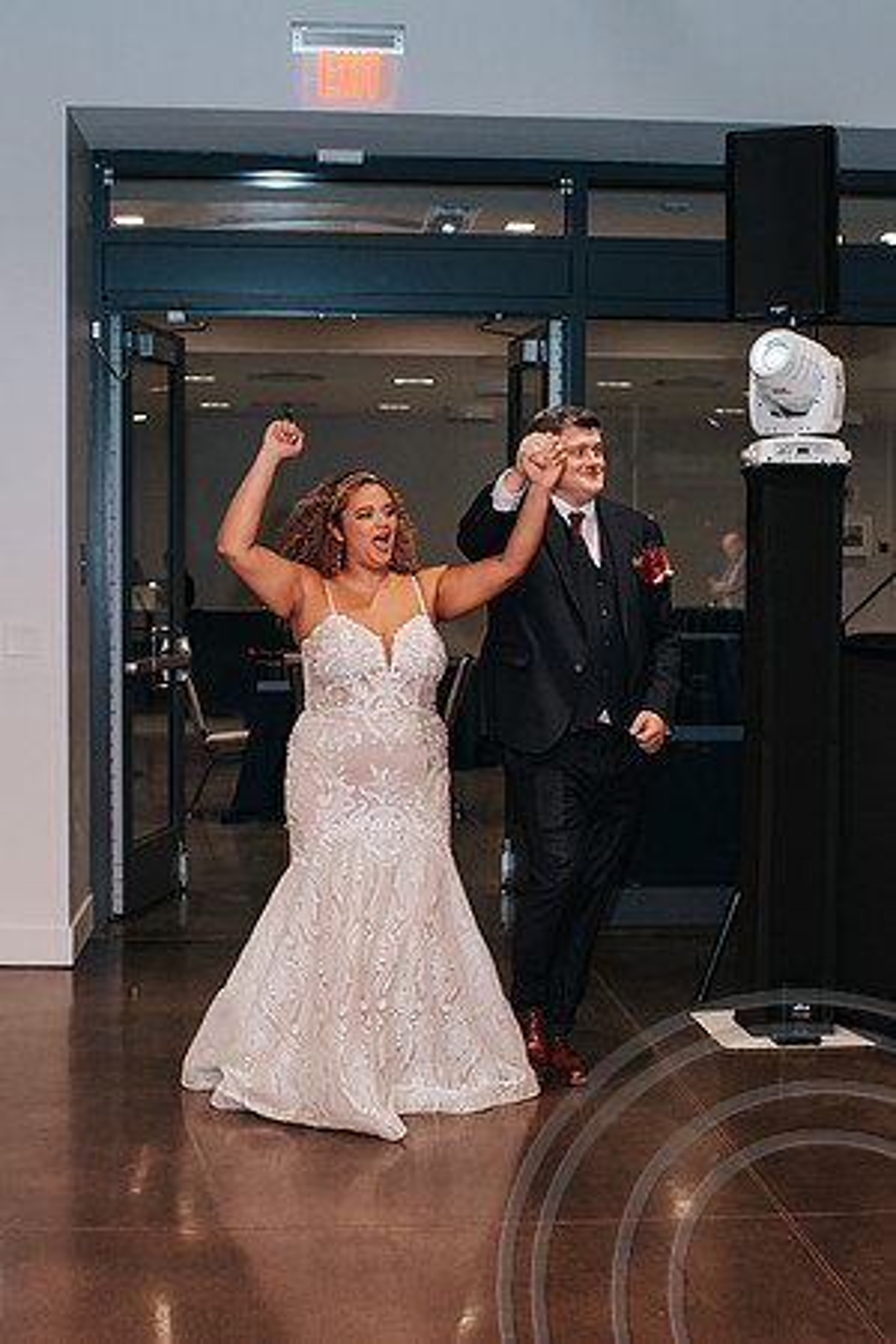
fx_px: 2051
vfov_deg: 36.3
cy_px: 696
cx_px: 432
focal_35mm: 55
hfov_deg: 24.6
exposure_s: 1/200
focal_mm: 35
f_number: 2.8
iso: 1000
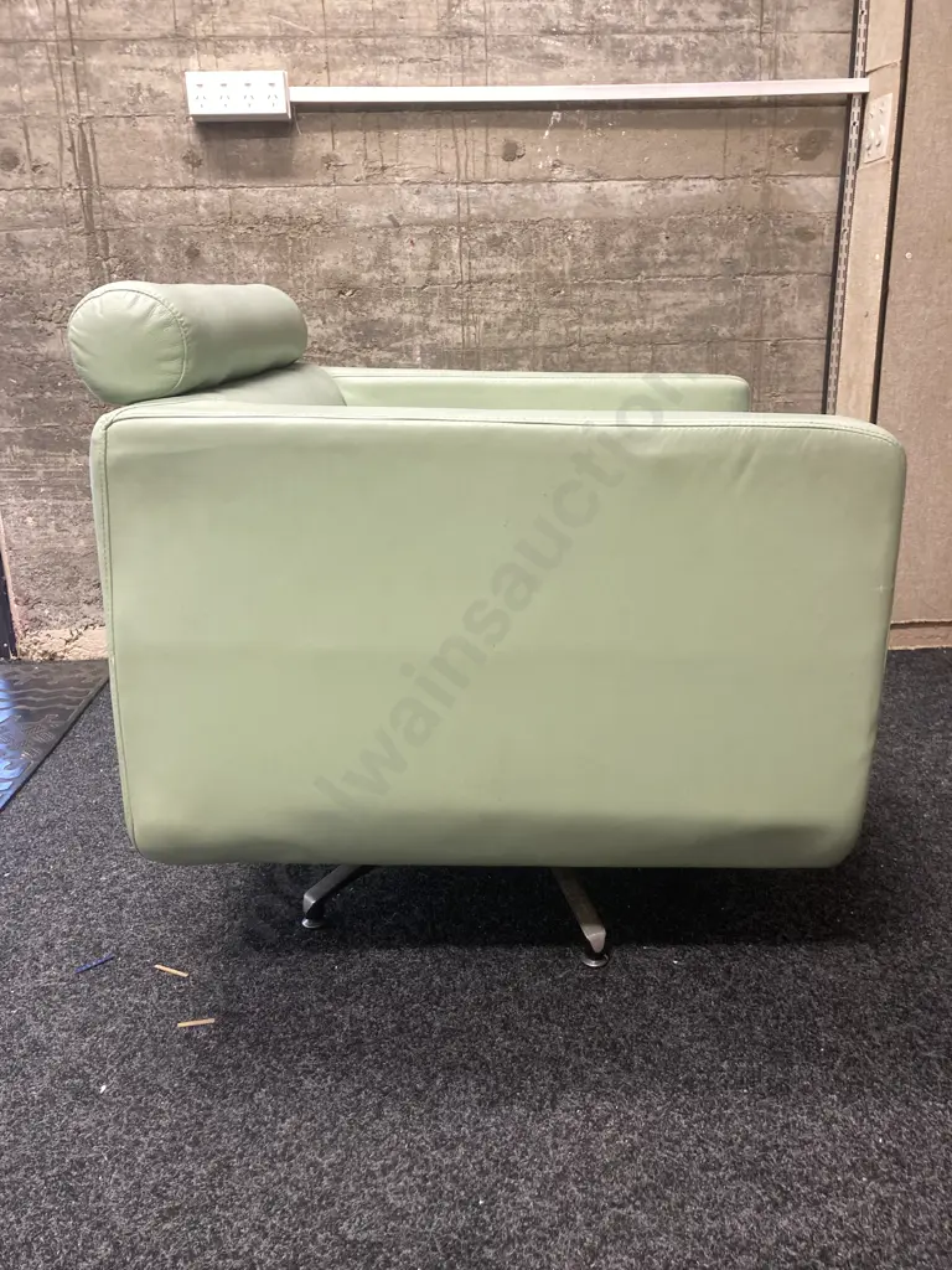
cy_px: 635
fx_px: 1027
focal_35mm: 28
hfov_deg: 49.7
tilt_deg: -17.4
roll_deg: +0.0
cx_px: 476
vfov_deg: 63.4
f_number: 1.8
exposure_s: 1/50
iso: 160
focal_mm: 3.99
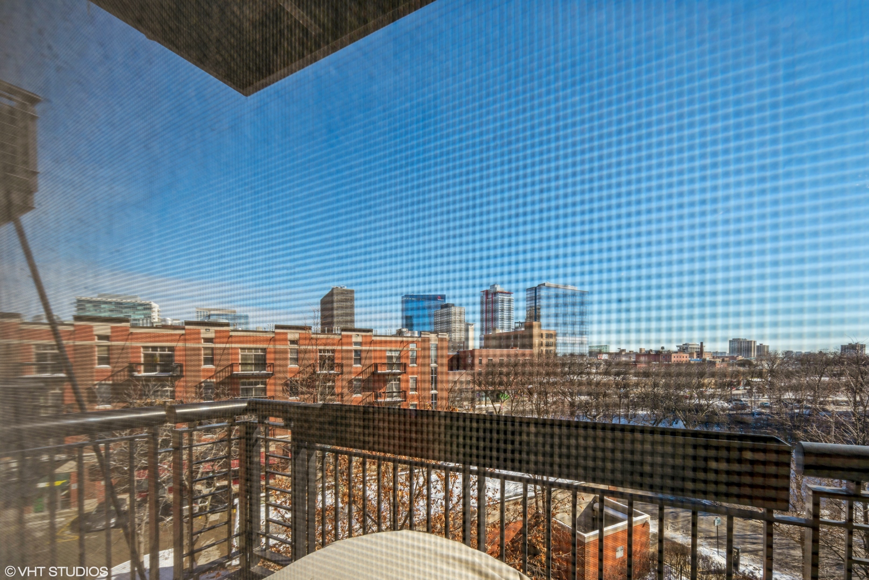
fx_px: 362
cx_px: 434
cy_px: 290
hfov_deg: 100.4
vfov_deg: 77.4
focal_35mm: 15
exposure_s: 1/50
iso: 100
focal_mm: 15
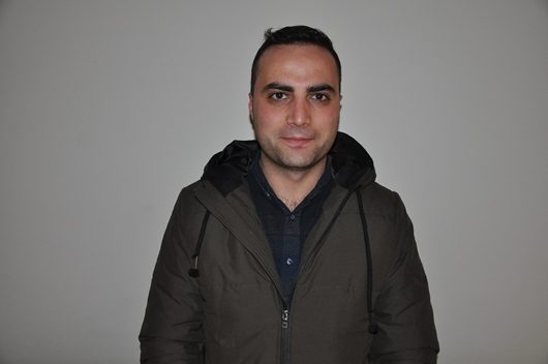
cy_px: 182
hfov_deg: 51.3
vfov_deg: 35.4
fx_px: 570
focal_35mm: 38
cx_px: 274
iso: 800
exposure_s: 1/60
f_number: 4
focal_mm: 25
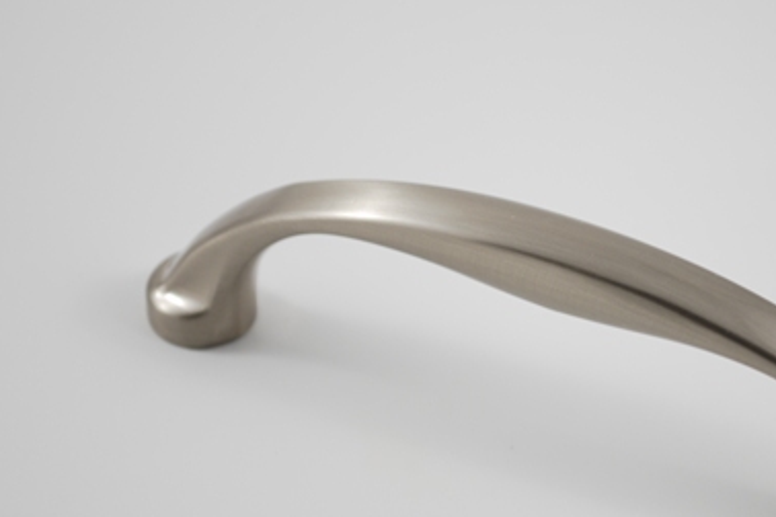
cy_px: 300
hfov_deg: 14.6
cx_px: 546
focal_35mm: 140
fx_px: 3014
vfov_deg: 9.8
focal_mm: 55
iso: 100
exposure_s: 1/20
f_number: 5.6
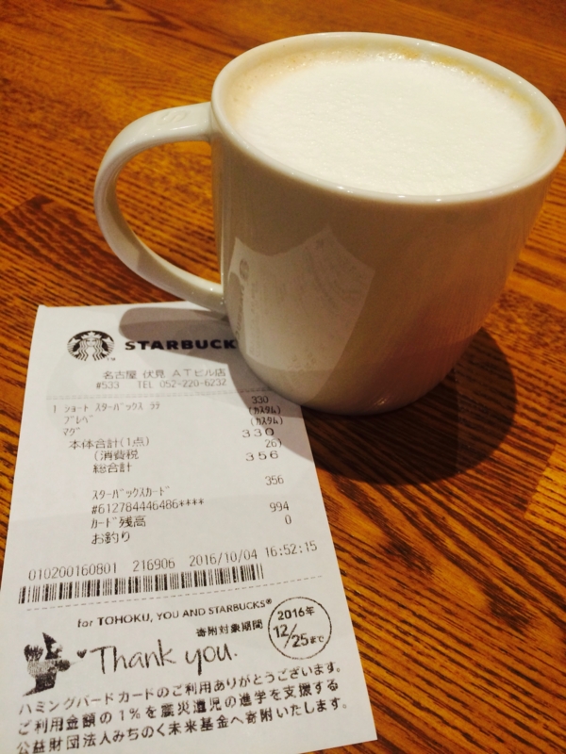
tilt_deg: -45.8
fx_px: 632
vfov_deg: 61.7
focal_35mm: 29
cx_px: 283
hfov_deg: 48.2
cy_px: 377
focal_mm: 4.15
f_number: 2.2
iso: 80
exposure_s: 1/30
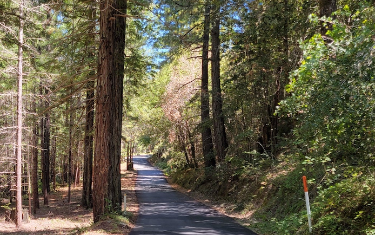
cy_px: 171
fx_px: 450
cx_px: 96
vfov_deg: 28.9
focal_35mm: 44
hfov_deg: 43.9
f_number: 1.8
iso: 25
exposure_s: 1/120
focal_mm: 6.7
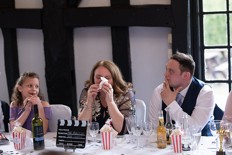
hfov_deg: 23.9
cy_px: 78
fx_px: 547
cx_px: 116
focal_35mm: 85
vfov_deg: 16.1
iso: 500
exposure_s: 1/100
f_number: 2.2
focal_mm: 85
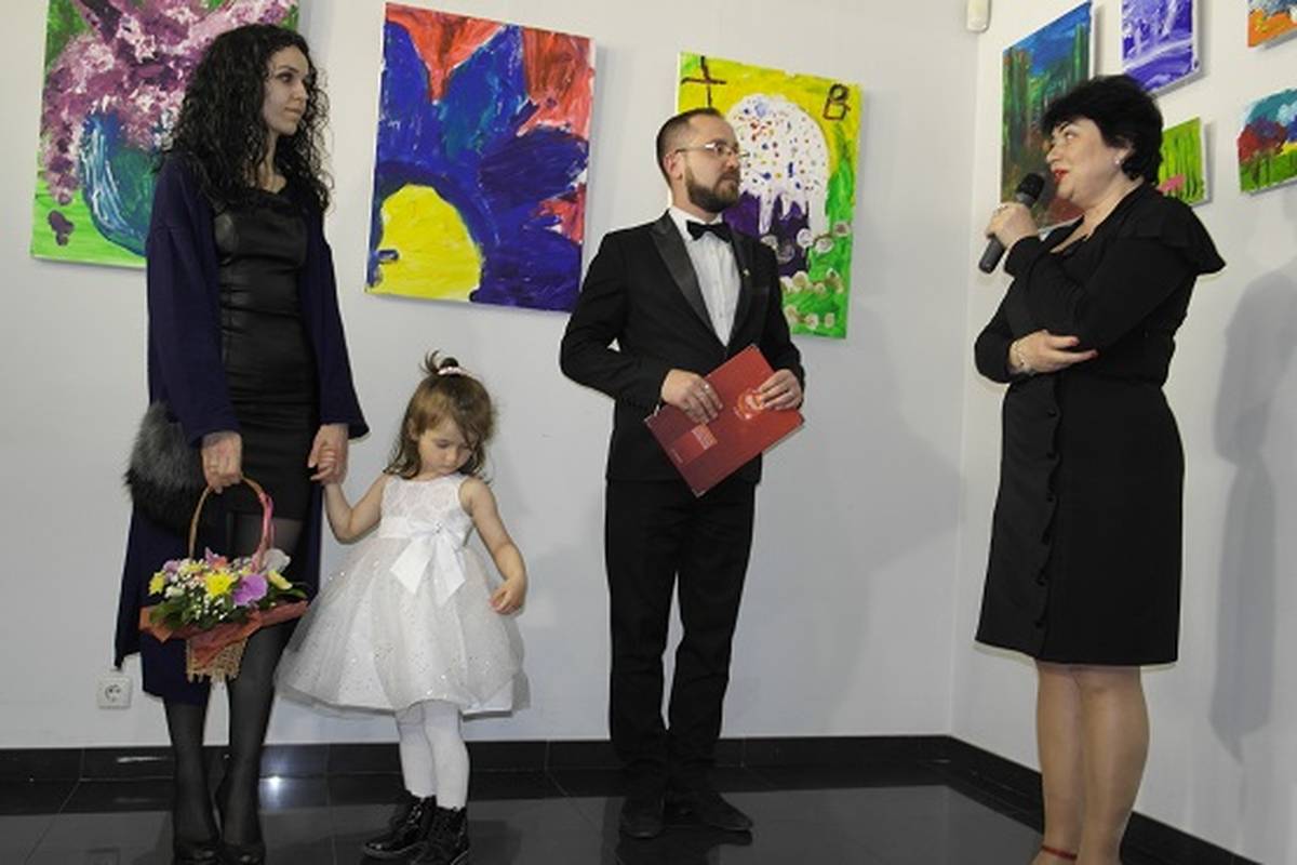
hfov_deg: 57.2
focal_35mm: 33
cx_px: 648
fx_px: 1189
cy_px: 432
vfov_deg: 40.0
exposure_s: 1/40
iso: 400
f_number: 3.5
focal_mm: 22
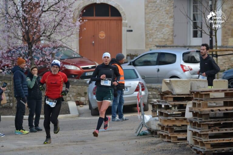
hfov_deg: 9.1
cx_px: 116
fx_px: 1456
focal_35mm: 225
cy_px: 78
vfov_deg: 6.1
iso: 450
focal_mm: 150
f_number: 5
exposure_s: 1/500
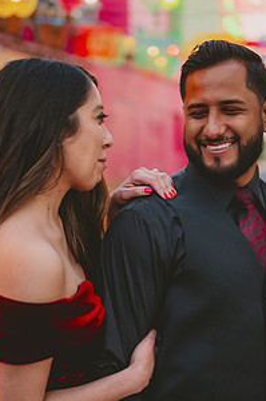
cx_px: 142
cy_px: 243
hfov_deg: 18.1
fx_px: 834
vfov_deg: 27.0
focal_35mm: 75
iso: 1600
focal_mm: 50
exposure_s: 1/500
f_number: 2
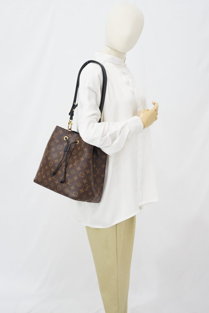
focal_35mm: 50
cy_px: 156
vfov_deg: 39.6
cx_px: 104
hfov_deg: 27.0
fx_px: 435
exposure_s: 1/8
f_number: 6.3
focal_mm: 50
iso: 640
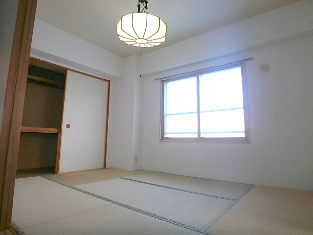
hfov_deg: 79.0
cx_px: 156
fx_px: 190
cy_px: 118
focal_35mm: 21
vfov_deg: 63.4
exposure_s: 1/100
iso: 125
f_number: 3.5
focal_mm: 3.7
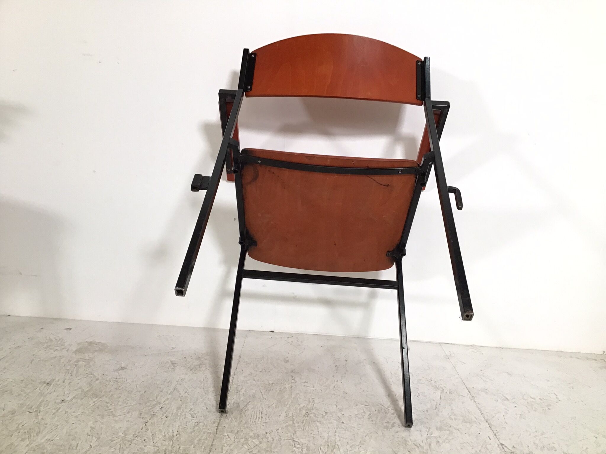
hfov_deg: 58.4
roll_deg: -1.4
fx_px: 543
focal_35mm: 31
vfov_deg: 45.4
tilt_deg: -8.4
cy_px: 227
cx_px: 303
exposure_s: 1/33
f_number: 2.4
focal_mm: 3.3
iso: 100
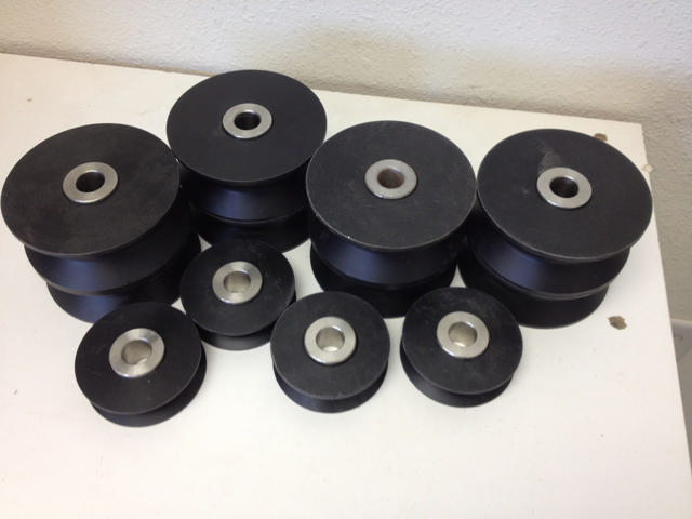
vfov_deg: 40.7
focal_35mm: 35
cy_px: 260
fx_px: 700
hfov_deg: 52.6
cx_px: 346
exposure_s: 1/30
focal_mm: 4.28
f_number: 2.4
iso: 64
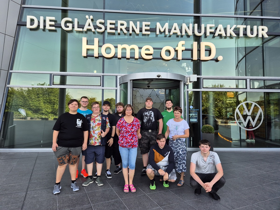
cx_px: 140
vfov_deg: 58.9
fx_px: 186
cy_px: 105
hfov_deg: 73.9
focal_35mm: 23
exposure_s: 1/180
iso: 25
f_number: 1.8
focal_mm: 5.4
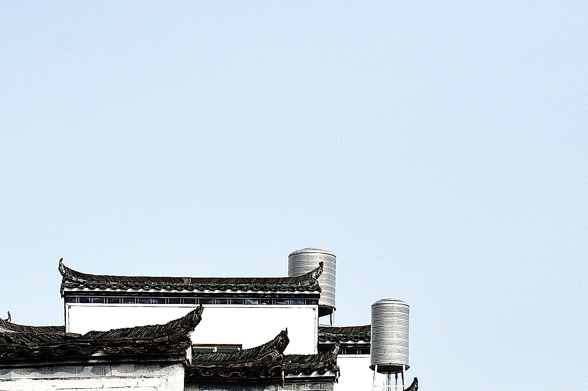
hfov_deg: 9.6
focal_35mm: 213
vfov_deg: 6.4
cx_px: 122
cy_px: 555
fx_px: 3476
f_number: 5.6
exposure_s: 1/1600
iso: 500
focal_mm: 75
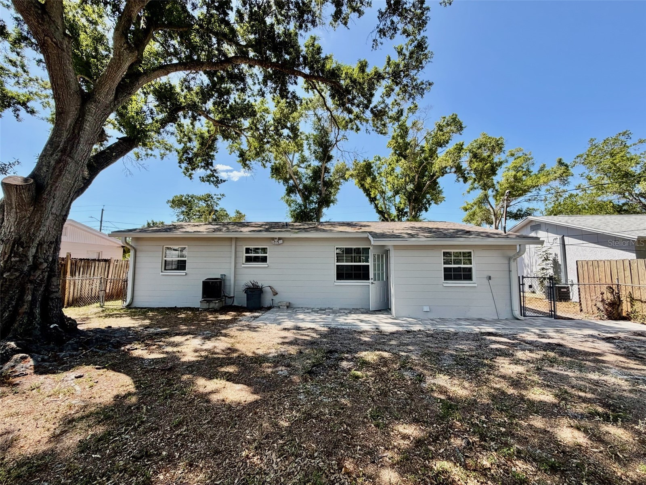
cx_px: 323
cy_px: 242
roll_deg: -0.4
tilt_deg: +5.8
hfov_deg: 102.1
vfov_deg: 85.7
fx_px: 261
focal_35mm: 14
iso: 40
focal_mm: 2.22
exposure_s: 1/701
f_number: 2.2
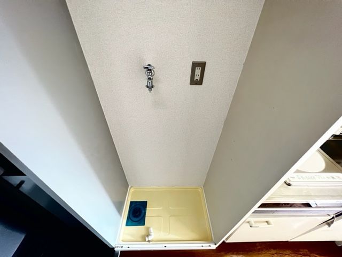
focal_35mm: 13
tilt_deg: -38.3
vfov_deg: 89.9
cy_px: 128
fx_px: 128
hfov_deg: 106.2
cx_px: 171
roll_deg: -1.4
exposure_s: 1/40
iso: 800
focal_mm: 1.57
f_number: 1.8
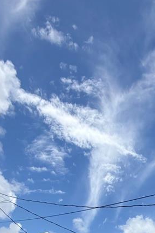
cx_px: 139
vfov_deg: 32.5
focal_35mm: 41
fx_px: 265
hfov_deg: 31.2
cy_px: 317
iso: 20
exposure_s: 1/1167
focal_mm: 2.22
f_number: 2.2
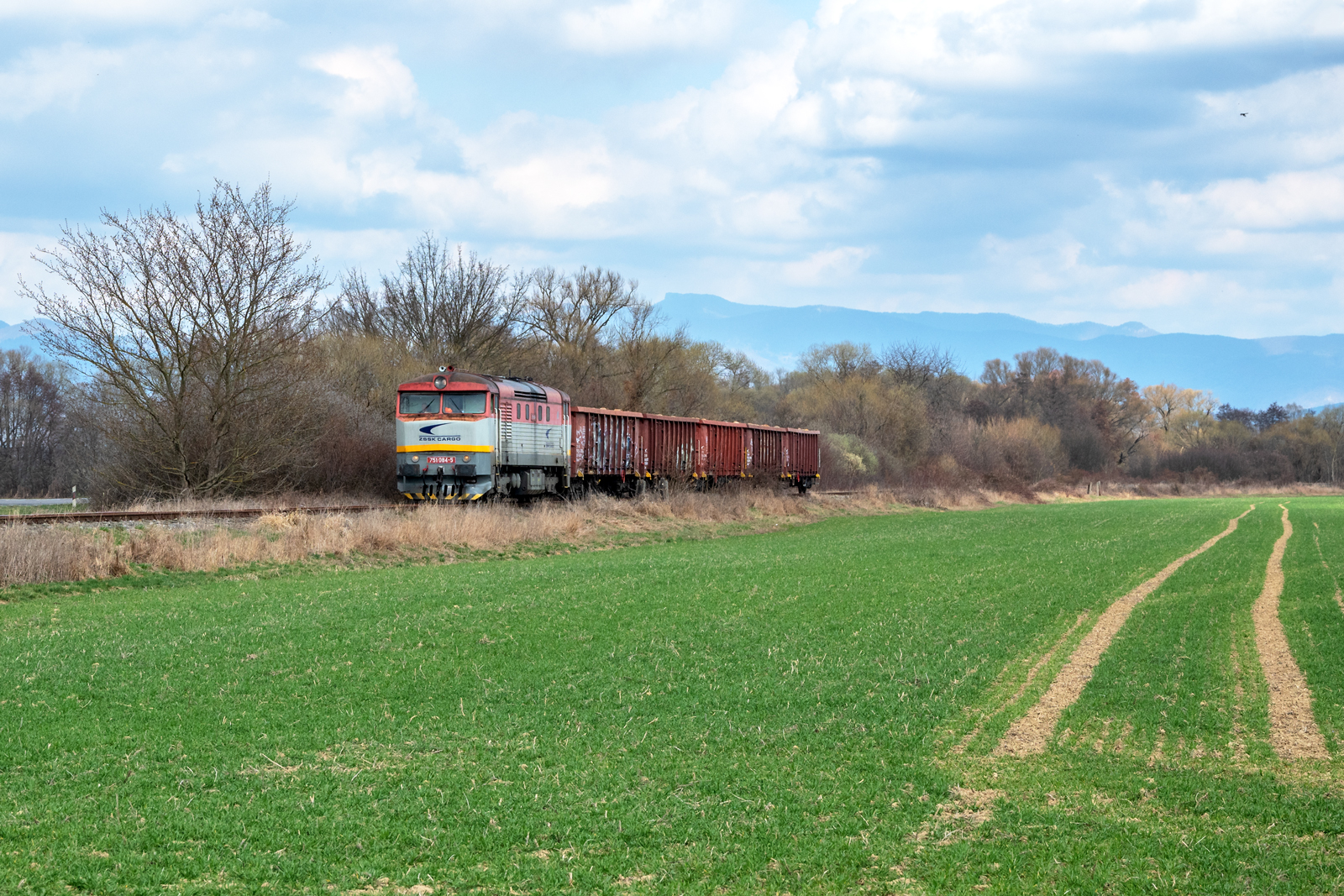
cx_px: 672
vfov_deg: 17.5
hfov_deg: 26.0
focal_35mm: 78
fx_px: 2912
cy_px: 448
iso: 200
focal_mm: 52
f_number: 9
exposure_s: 1/640
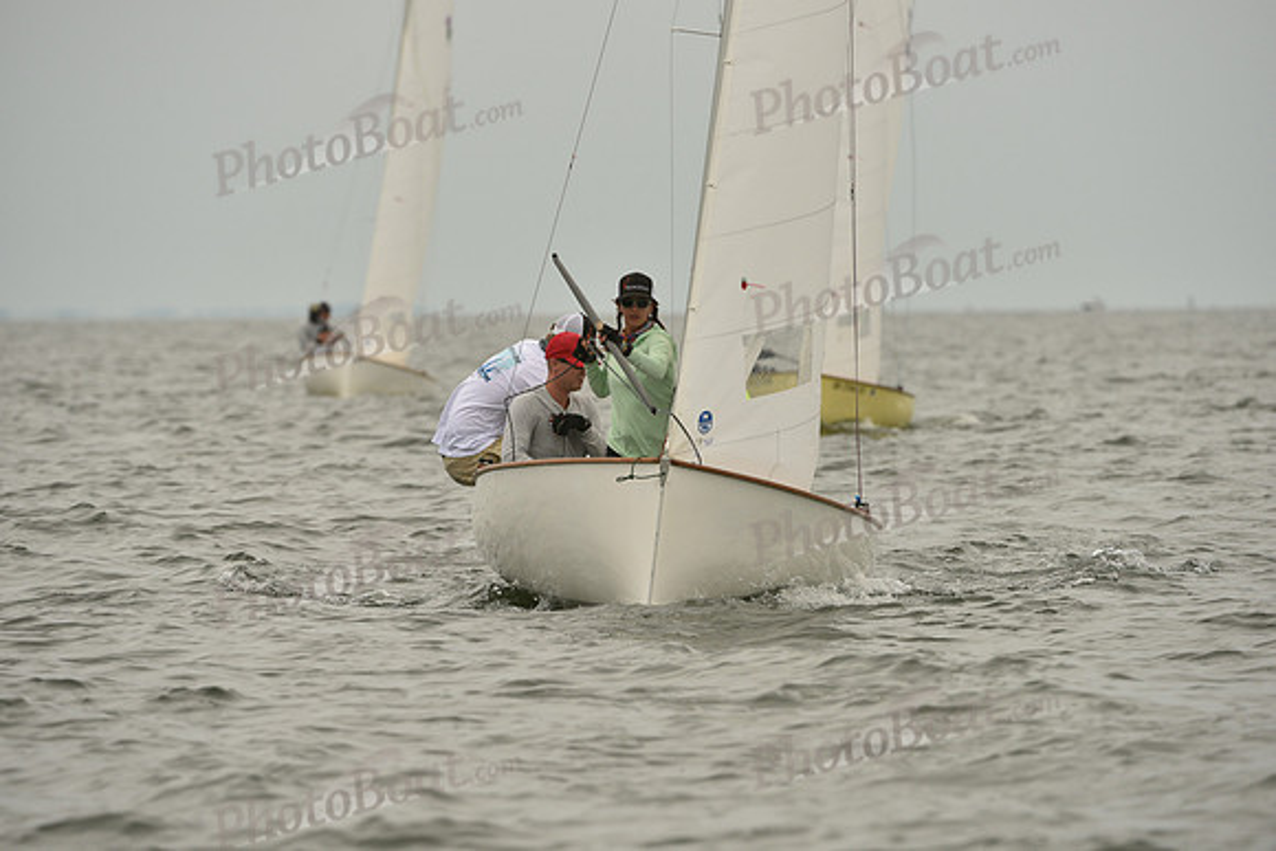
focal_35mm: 380
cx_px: 638
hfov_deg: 5.4
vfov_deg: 3.6
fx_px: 13471
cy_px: 426
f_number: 7.1
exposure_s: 1/1250
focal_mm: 380
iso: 320
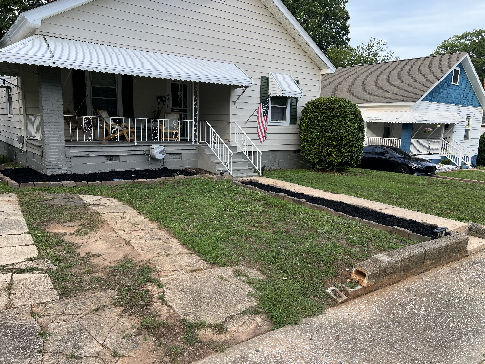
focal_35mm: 26
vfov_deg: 53.1
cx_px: 242
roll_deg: -1.1
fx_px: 364
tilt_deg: -9.8
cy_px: 182
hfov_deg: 67.3
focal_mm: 5.7
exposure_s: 1/873
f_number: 1.5
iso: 50
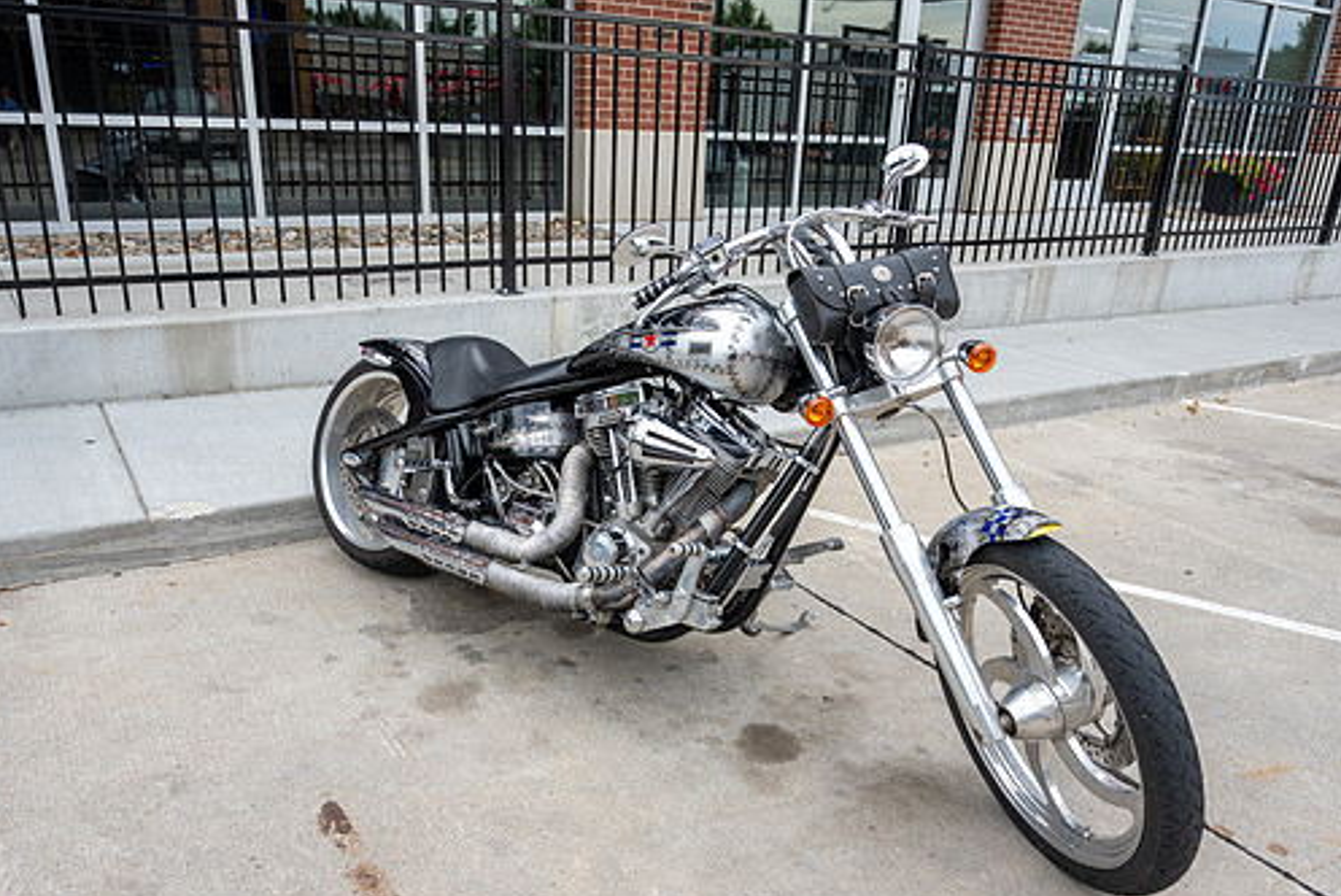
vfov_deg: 46.3
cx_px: 666
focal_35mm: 28
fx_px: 1044
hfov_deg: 65.4
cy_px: 506
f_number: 5.6
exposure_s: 1/200
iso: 320
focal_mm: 24
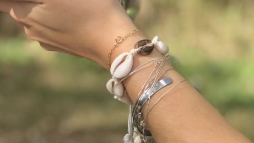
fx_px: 929
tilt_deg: -9.4
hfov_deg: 15.3
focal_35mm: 138
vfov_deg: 8.6
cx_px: 14
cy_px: -51
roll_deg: +1.1
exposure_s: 1/267
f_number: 2.8
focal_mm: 6.6
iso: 20
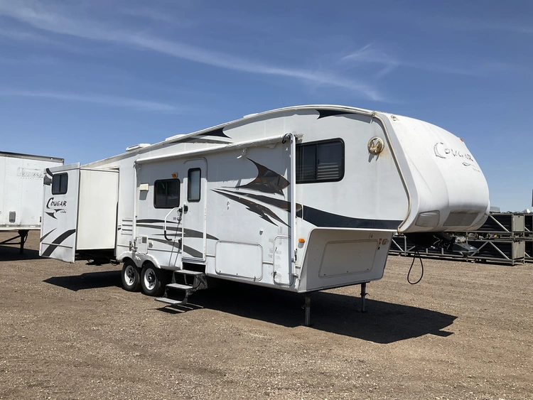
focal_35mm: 29
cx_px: 266
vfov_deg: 48.3
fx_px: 447
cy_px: 200
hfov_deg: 61.6
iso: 25
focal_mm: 3
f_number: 1.8
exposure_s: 1/2667
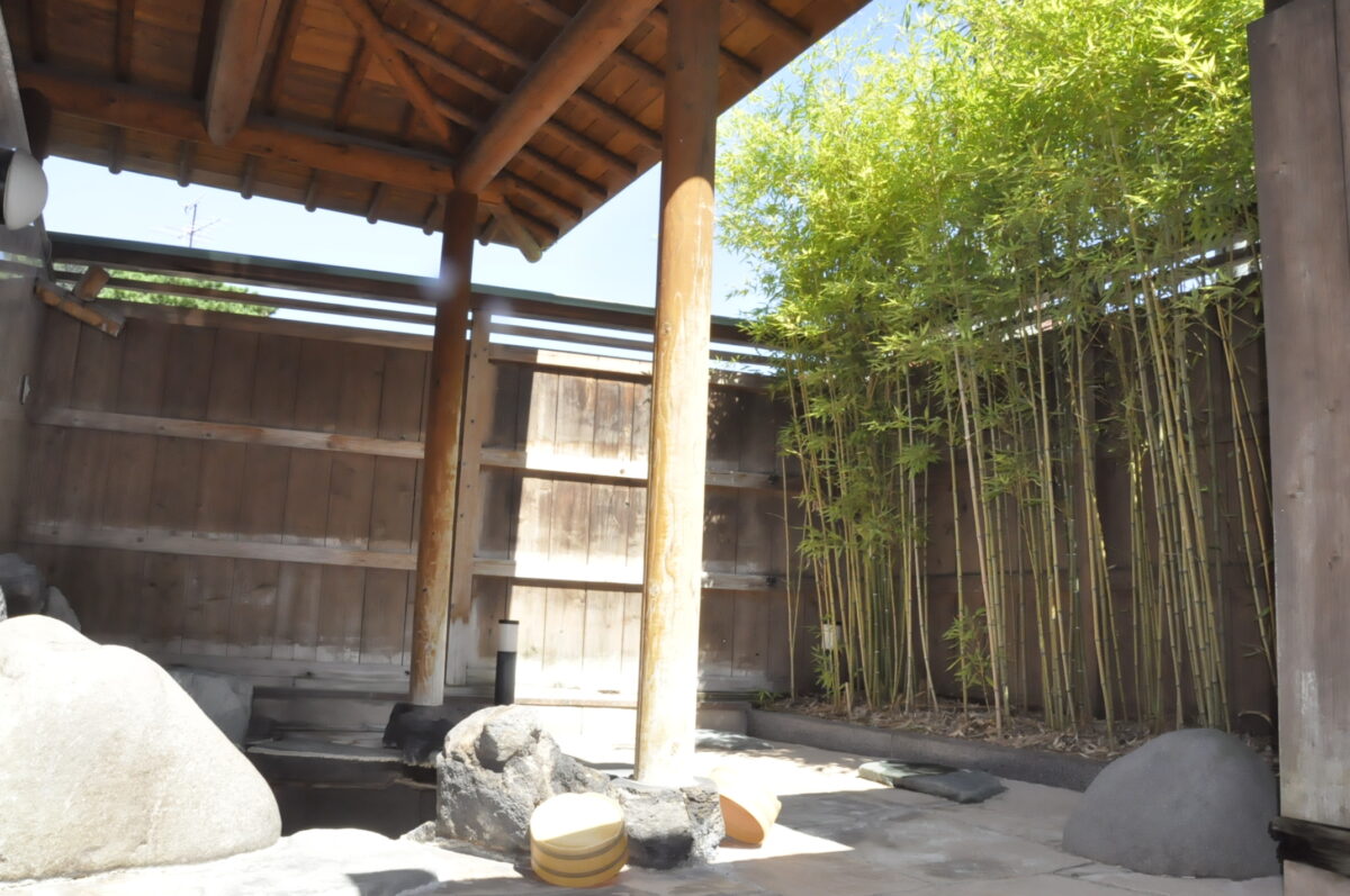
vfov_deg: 47.8
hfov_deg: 67.4
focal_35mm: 27
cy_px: 448
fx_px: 1011
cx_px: 675
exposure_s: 1/200
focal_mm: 18
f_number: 22
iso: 2500
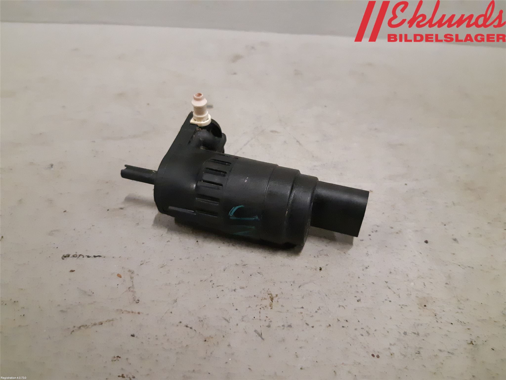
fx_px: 380
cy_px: 190
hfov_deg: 67.3
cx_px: 253
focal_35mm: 26
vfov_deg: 53.1
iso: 800
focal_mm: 3.93
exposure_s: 1/206
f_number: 1.7
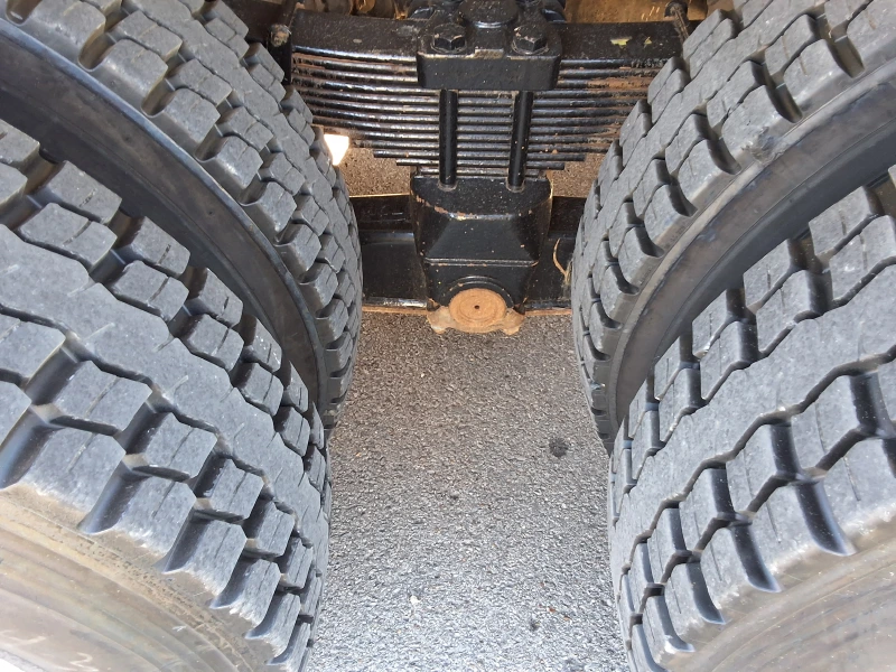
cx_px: 448
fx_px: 725
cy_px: 336
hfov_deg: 63.4
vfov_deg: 49.7
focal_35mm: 28
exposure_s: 1/40
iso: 125
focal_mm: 2.91
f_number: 1.9
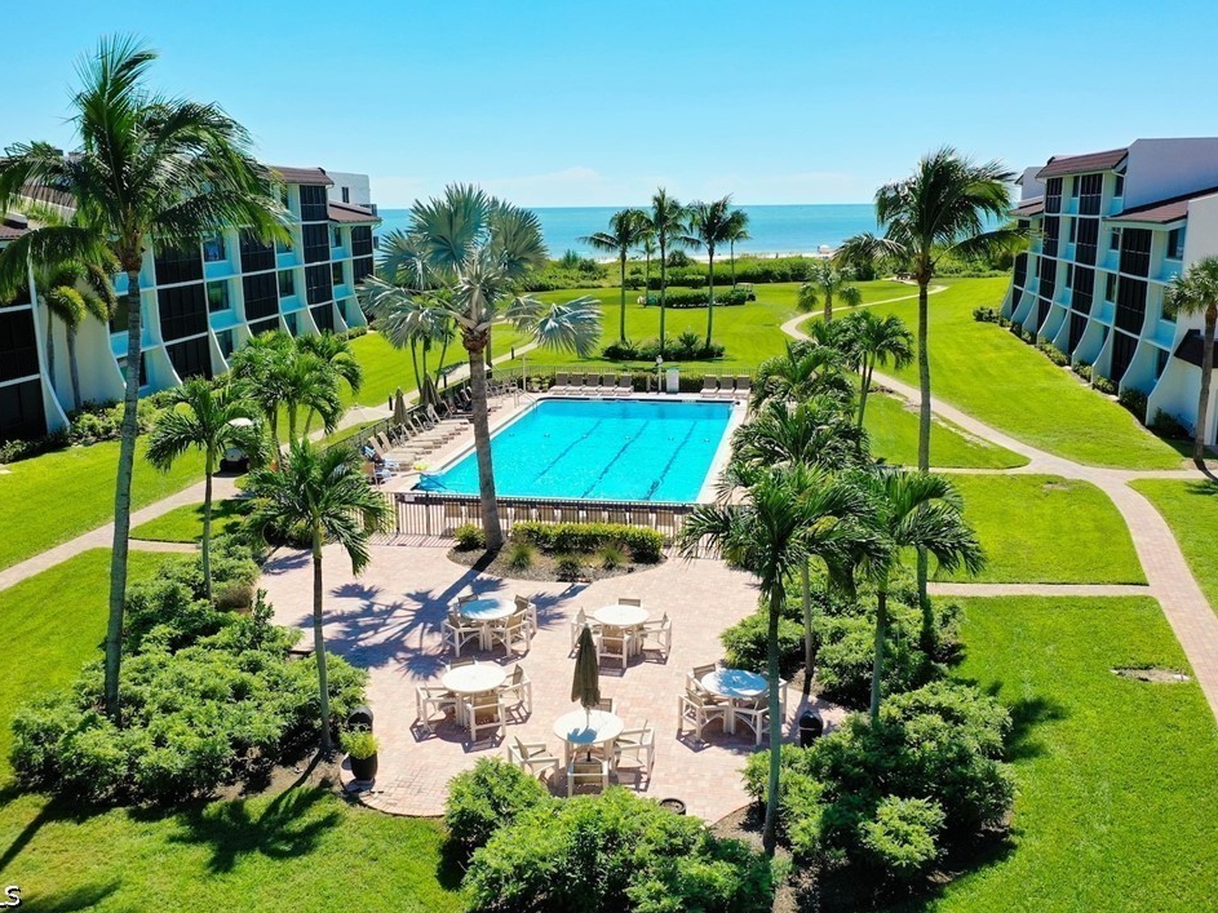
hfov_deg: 58.4
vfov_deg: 45.4
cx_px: 604
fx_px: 1091
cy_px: 449
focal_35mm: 31
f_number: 5.6
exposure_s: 1/500
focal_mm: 10.26
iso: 100
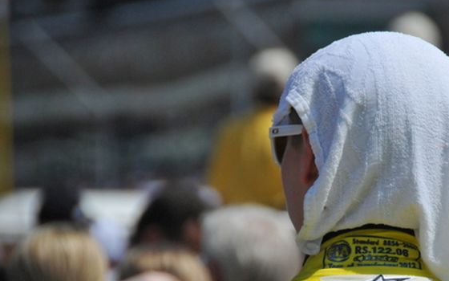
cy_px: 227
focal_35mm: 546
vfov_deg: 2.4
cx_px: 400
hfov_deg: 3.8
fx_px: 6681
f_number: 5.6
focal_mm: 200
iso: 900
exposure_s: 1/8000
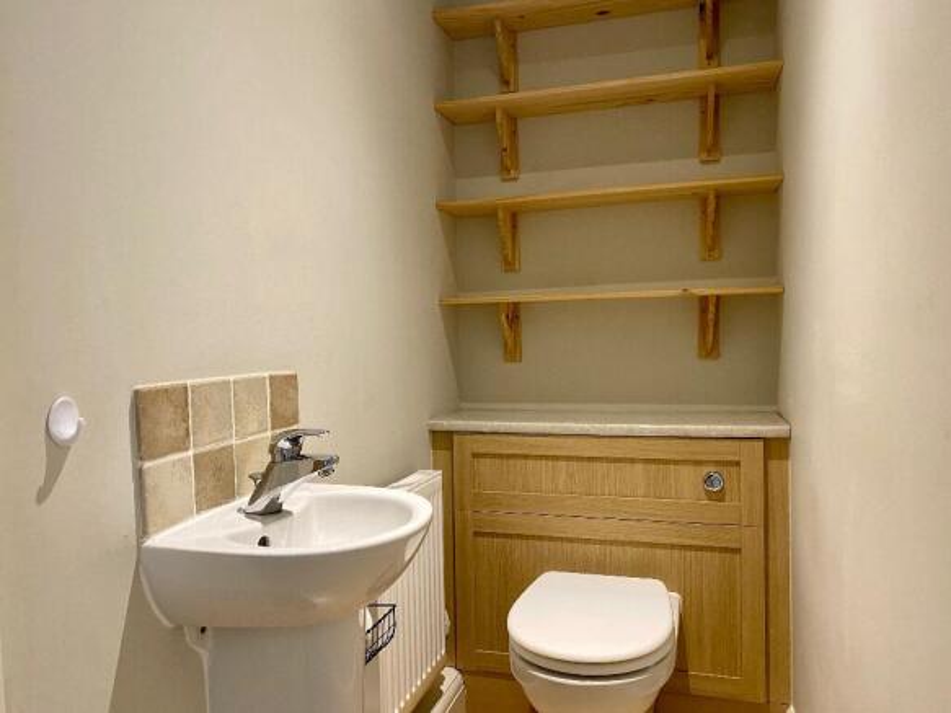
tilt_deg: -2.4
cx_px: 476
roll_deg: +1.0
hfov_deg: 67.3
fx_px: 714
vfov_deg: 53.0
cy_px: 356
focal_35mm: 26
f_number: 1.8
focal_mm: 4.25
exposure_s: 1/50
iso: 250
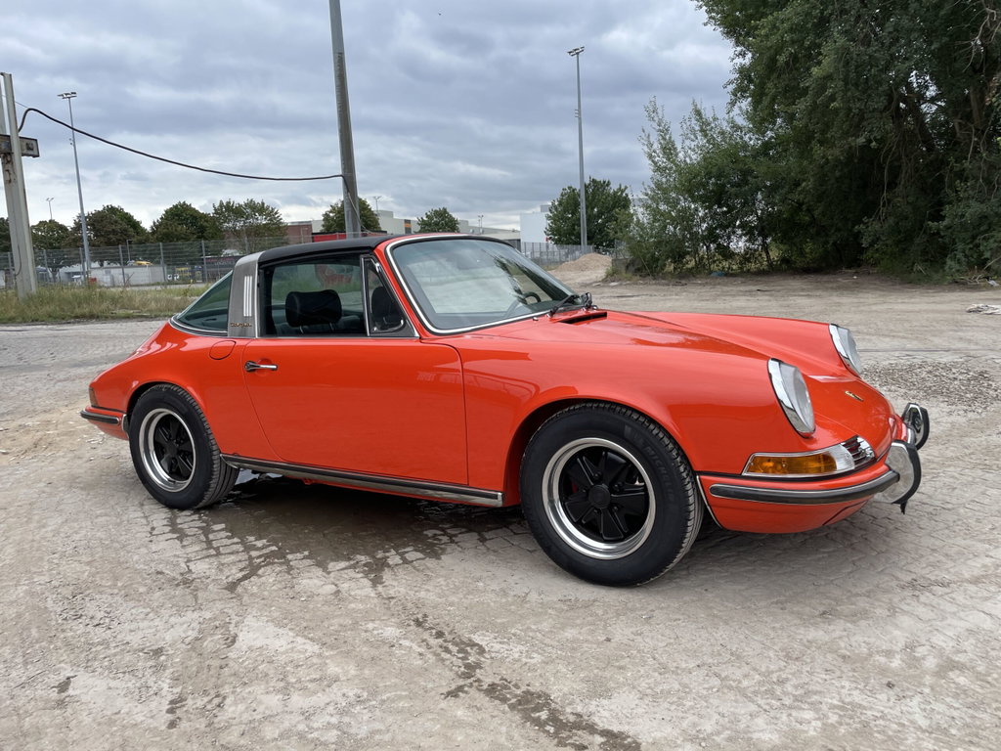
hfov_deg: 67.3
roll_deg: +3.2
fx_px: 752
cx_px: 500
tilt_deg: -7.8
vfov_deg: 53.1
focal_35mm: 26
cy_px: 376
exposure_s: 1/1033
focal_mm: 4.2
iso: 32
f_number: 1.6
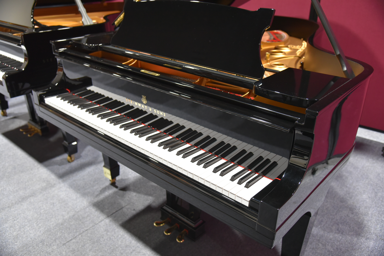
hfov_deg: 60.3
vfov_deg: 42.4
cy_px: 128
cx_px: 192
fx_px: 331
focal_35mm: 31
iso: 2200
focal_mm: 31
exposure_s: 1/60
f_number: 4
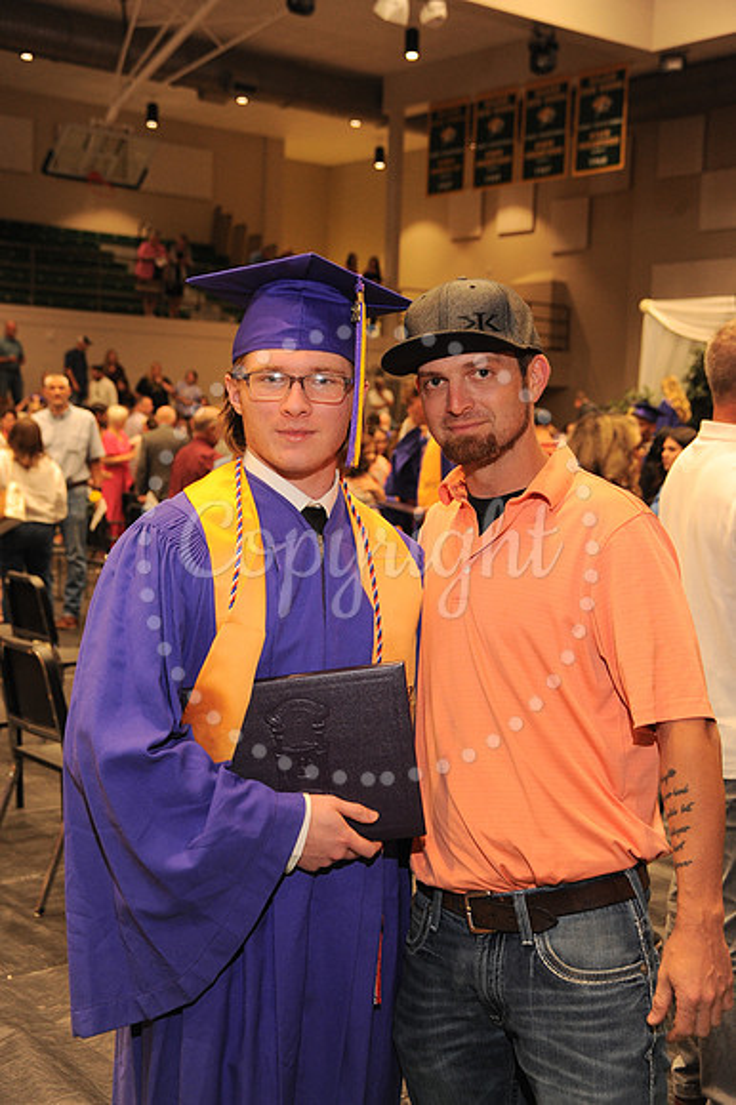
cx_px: 368
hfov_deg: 27.0
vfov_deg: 39.6
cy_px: 552
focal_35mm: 50
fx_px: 1535
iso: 1250
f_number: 5.6
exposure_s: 1/60
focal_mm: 50
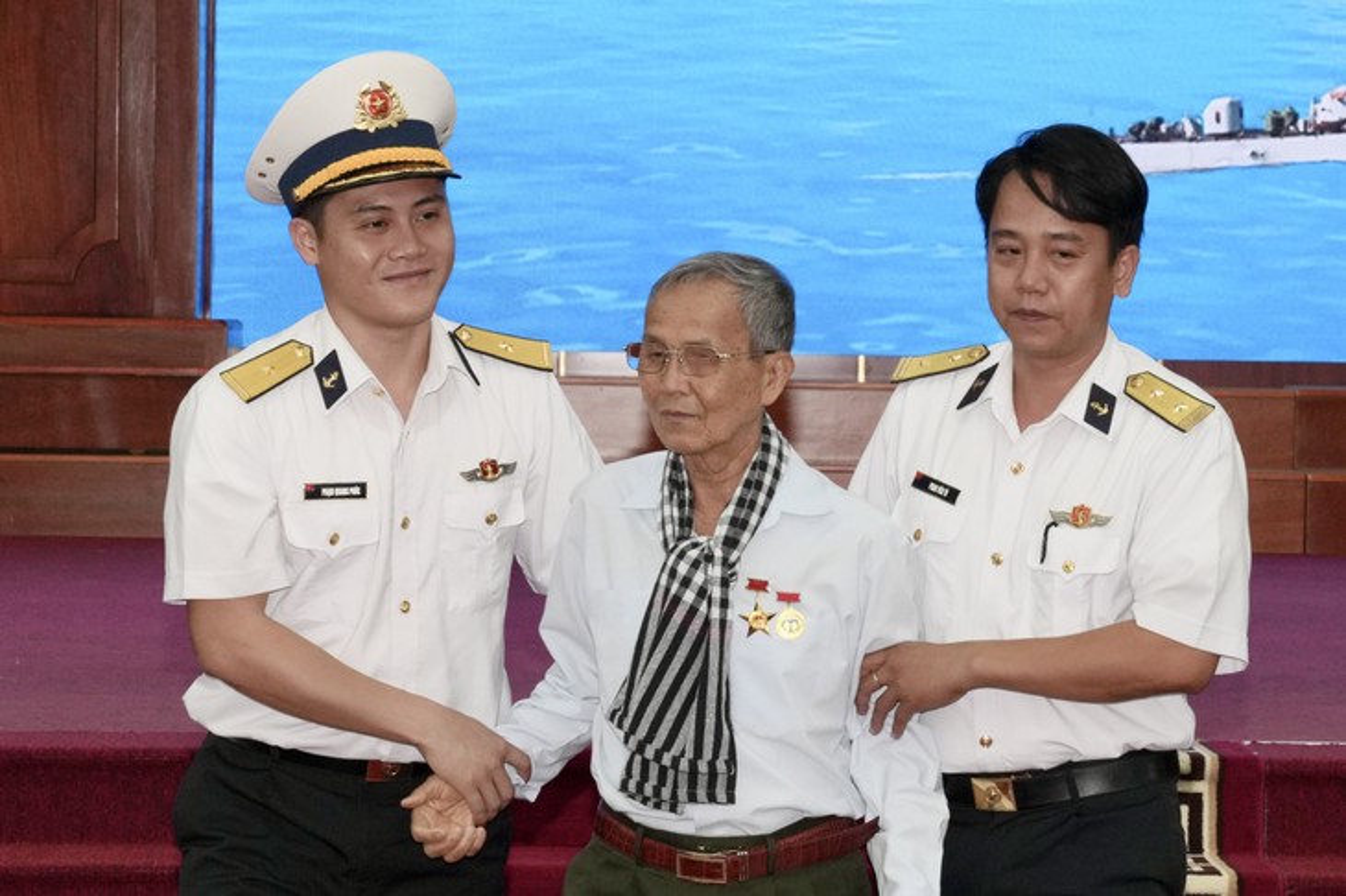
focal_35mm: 70
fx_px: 2616
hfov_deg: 28.9
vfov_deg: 19.4
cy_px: 448
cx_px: 673
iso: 1250
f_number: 9
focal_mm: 70
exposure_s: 1/100
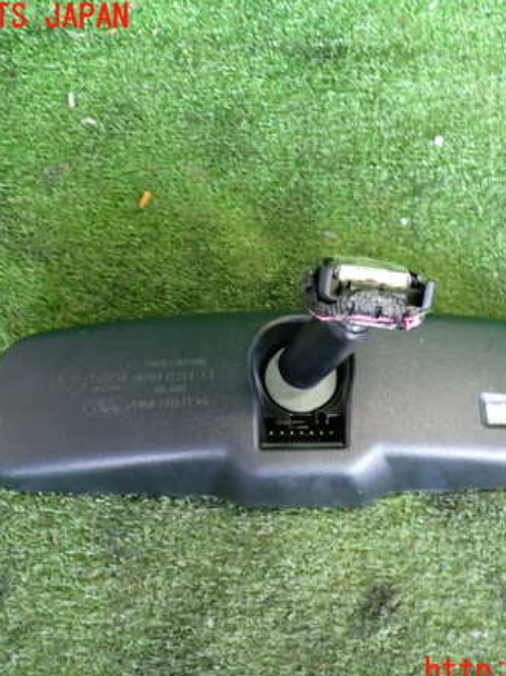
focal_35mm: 41
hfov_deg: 35.0
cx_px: 311
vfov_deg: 45.8
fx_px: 799
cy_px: 345
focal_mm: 5.4
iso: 400
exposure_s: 1/30
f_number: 2.3
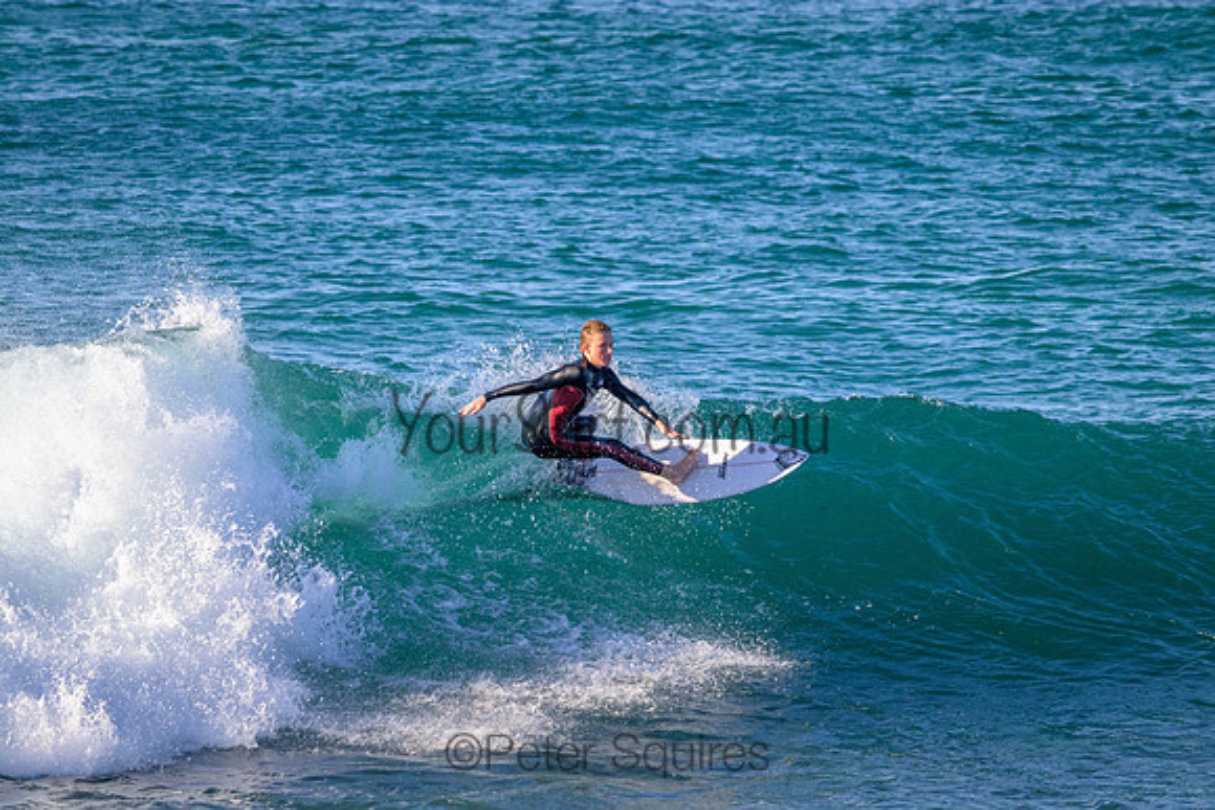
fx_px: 13840
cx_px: 608
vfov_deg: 3.4
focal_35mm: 410
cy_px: 405
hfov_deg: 5.0
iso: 2500
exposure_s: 1/2000
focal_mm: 410
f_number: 10
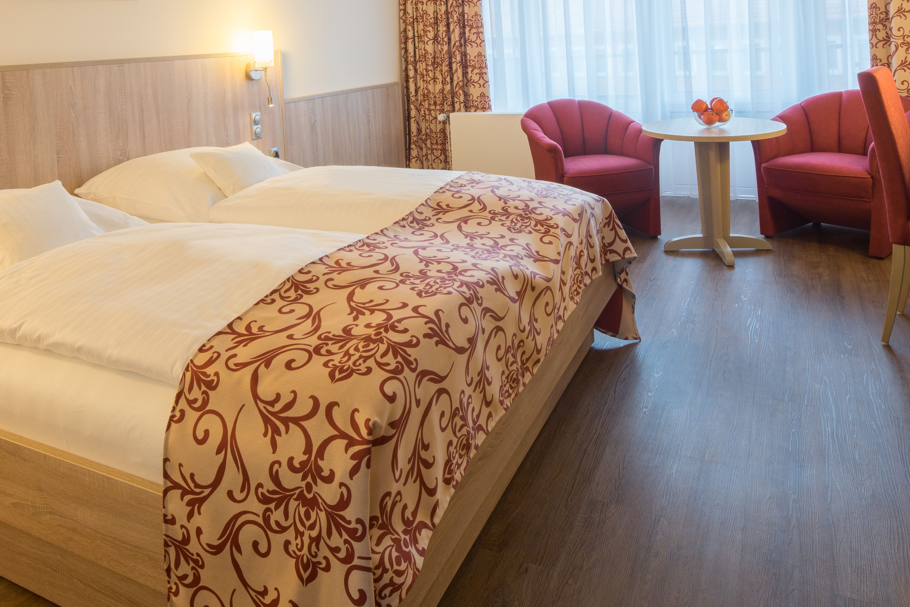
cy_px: 214
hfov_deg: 67.3
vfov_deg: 47.3
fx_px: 682
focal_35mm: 27
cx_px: 415
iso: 100
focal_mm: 17
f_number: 16
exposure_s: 1.3
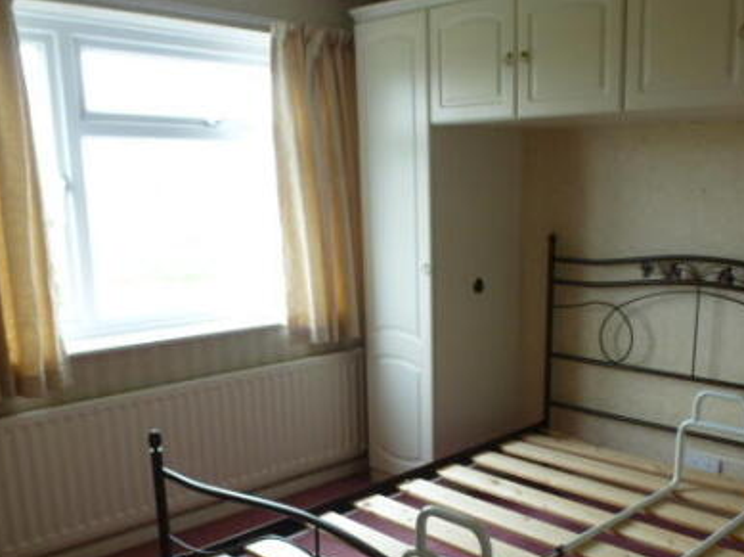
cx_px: 468
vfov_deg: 39.1
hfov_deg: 50.8
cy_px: 370
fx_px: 773
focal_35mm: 36
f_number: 3.3
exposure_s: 1/60
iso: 250
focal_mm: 4.3
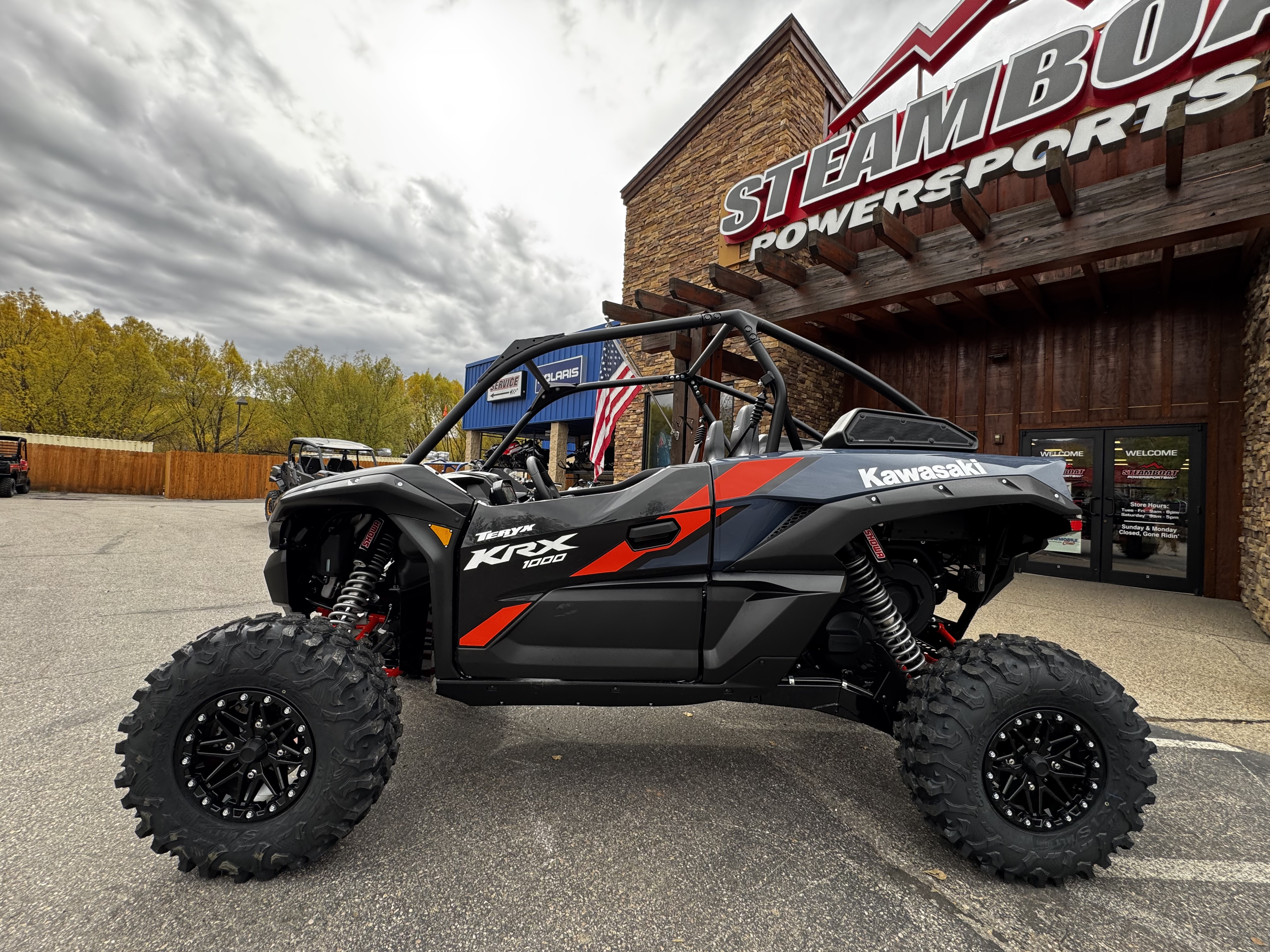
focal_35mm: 14
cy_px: 476
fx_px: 514
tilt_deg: -0.1
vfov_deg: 85.7
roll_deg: -3.0
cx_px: 635
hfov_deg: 102.1
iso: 40
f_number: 2.2
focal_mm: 2.22
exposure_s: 1/243
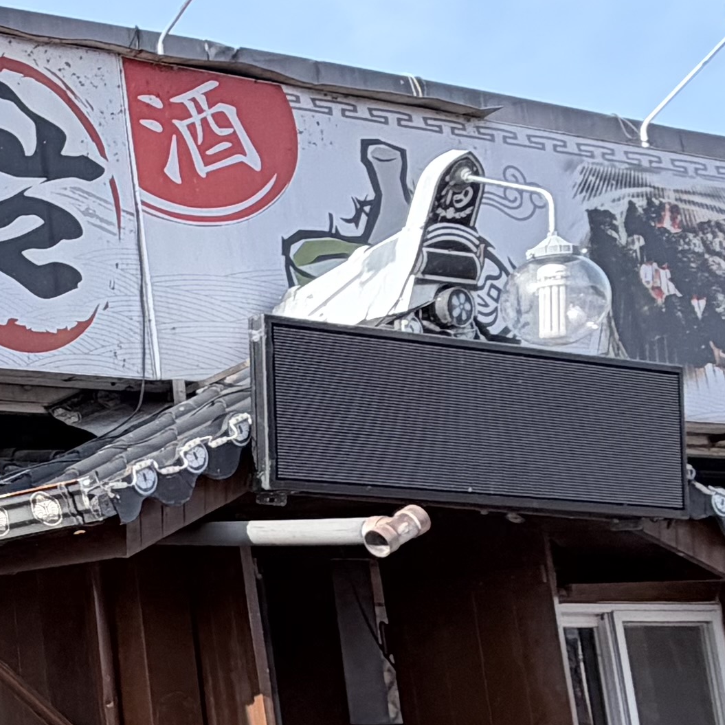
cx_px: -429
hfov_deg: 20.9
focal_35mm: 67
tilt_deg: +11.5
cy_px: 513
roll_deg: +1.9
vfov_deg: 25.5
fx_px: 1588
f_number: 2.2
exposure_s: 1/770
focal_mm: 2.22
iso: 40
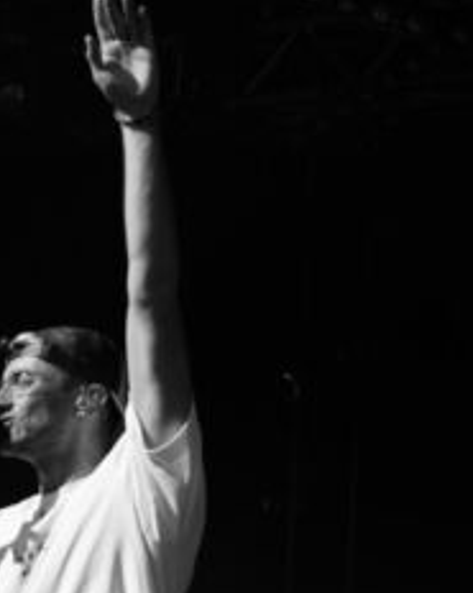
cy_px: 657
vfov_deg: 7.8
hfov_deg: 6.2
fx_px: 4348
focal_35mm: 248
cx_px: 10
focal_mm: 102
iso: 100
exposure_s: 1/640
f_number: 6.3
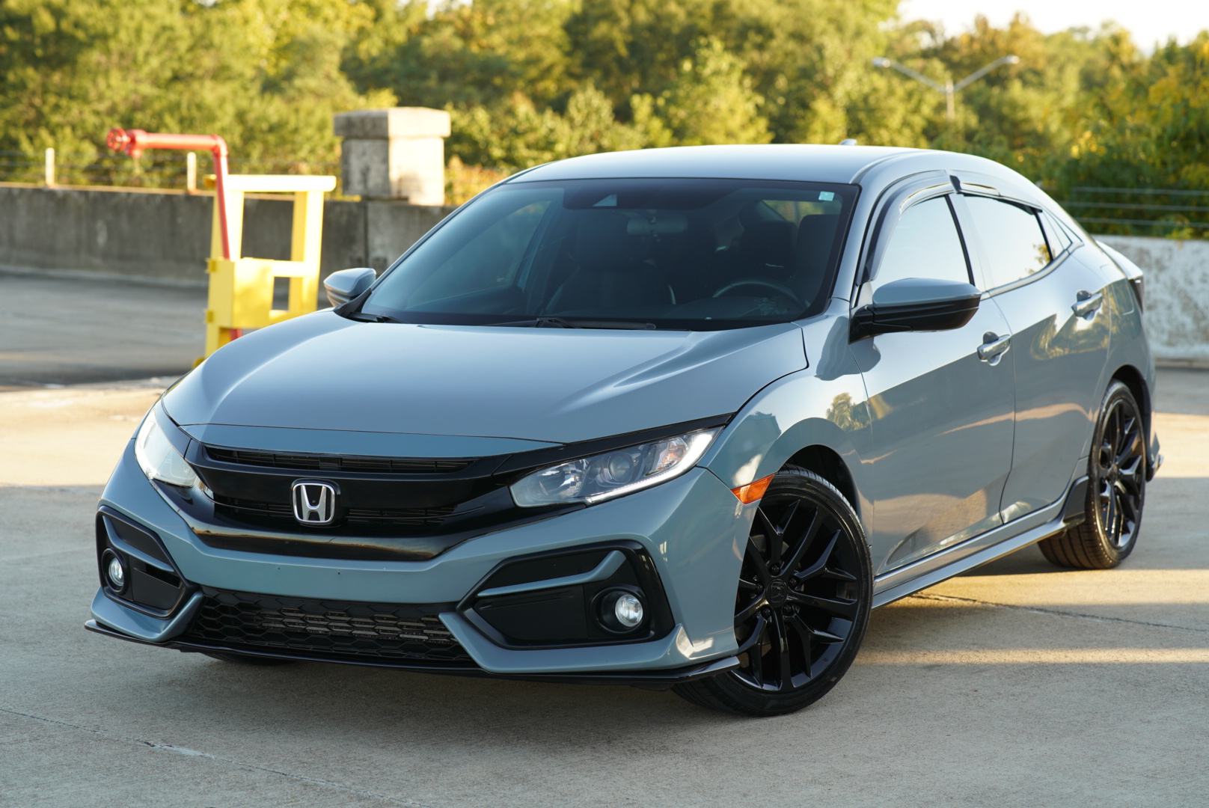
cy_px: 404
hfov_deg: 23.9
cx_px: 604
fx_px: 2857
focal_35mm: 85
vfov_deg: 16.1
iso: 200
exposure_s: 1/160
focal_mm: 85
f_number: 4
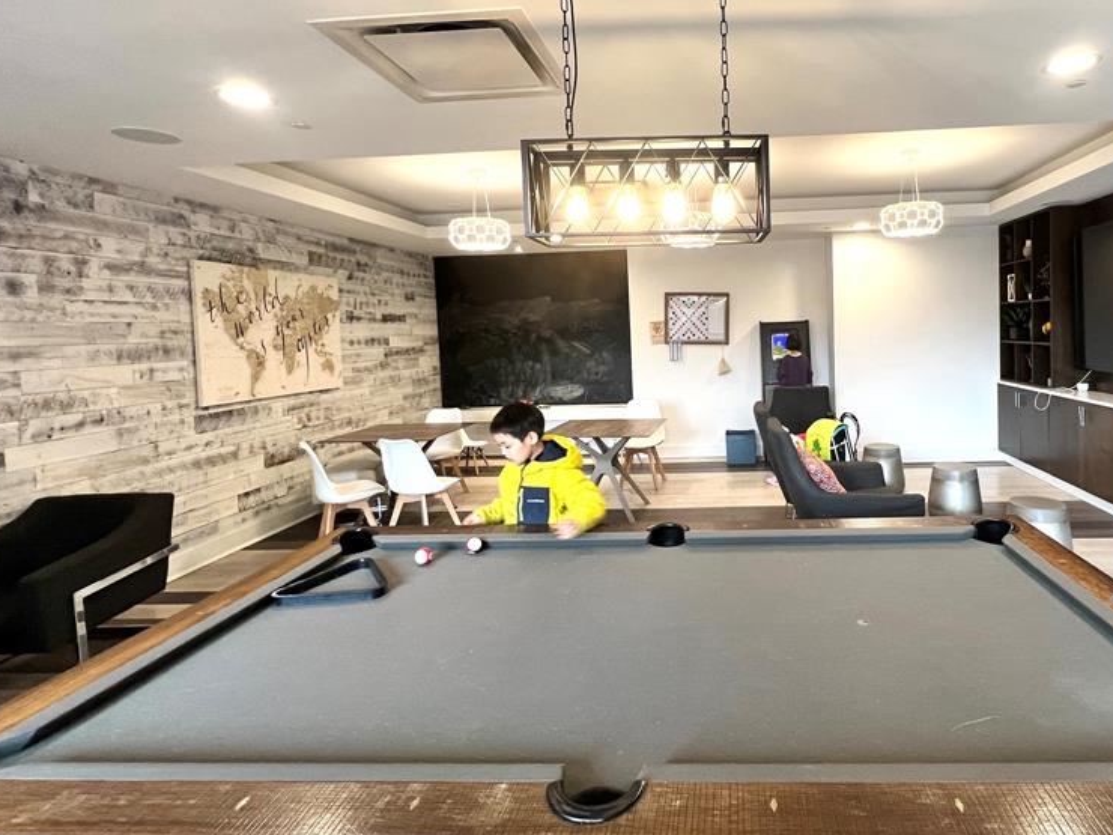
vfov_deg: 71.2
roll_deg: +2.6
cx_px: 701
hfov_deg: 85.9
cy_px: 358
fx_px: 579
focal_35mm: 18
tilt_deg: -2.1
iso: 200
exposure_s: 1/60
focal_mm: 1.57
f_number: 1.8
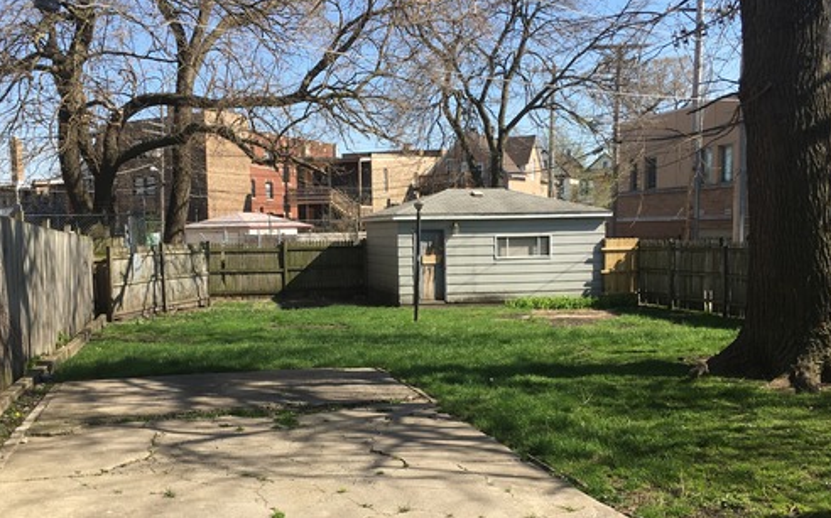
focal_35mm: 40
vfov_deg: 31.9
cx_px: 394
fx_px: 905
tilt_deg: -6.7
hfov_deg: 49.3
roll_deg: -0.7
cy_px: 302
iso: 25
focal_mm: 4.15
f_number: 2.2
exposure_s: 1/746
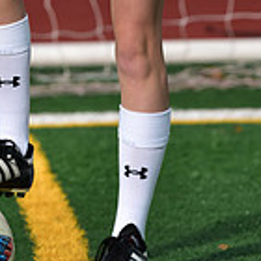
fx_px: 5263
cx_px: 76
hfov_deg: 2.8
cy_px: -175
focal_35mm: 617
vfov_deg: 2.8
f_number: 4.5
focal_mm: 175
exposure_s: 1/200
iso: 250
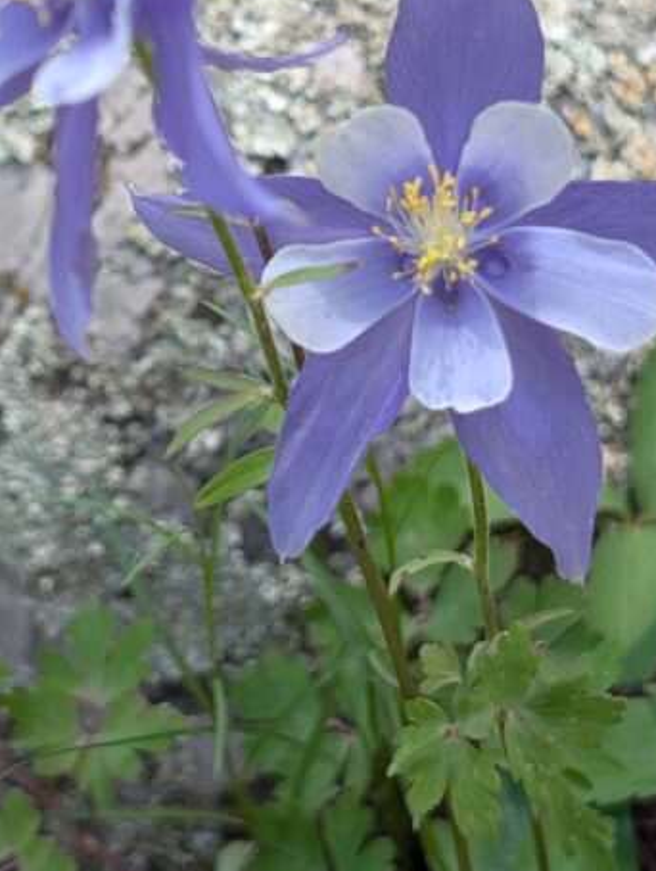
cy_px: 161
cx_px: 274
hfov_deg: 13.5
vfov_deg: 17.7
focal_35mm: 110
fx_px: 2772
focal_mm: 6.9
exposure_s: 1/179
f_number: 1.68
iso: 21
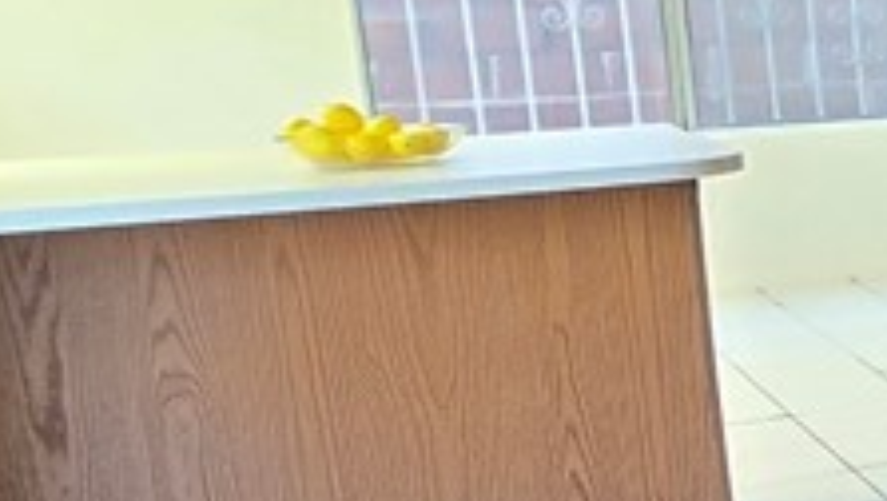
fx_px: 1530
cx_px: 1742
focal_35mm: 65
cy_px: 211
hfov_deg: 19.5
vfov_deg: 18.6
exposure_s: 1/60
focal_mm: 2.2
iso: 500
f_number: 2.2
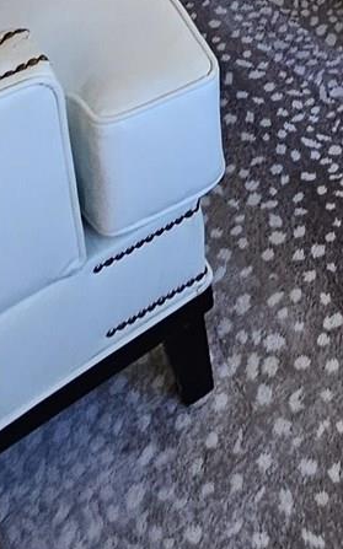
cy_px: -520
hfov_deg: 15.9
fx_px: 1063
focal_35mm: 71
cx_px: 600
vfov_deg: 19.1
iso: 100
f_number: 2.2
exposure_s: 1/60
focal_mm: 2.2
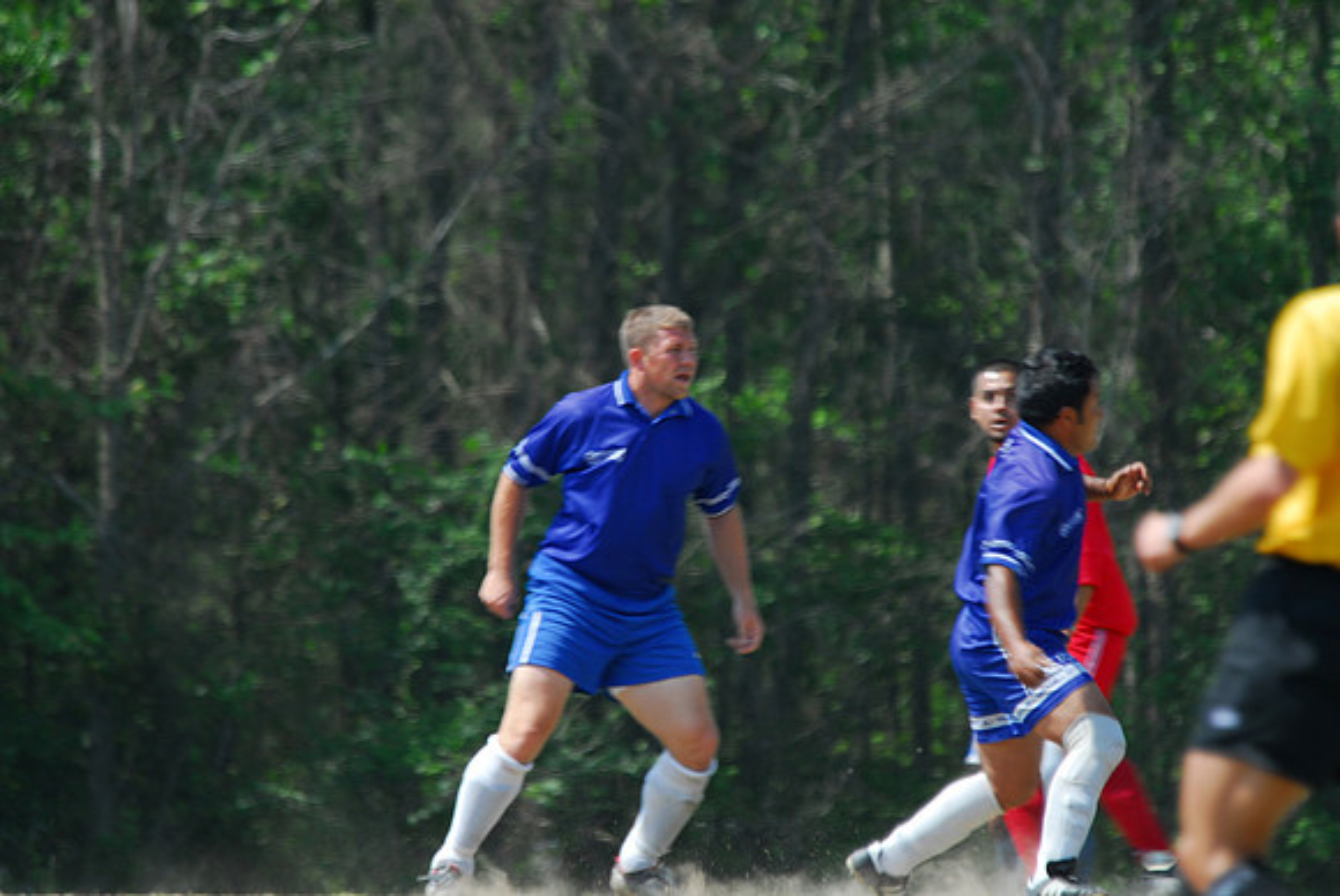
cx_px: 670
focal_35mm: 510
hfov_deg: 4.0
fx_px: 19002
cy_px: 448
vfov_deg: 2.7
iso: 140
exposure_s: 1/125
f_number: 5.3
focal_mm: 340
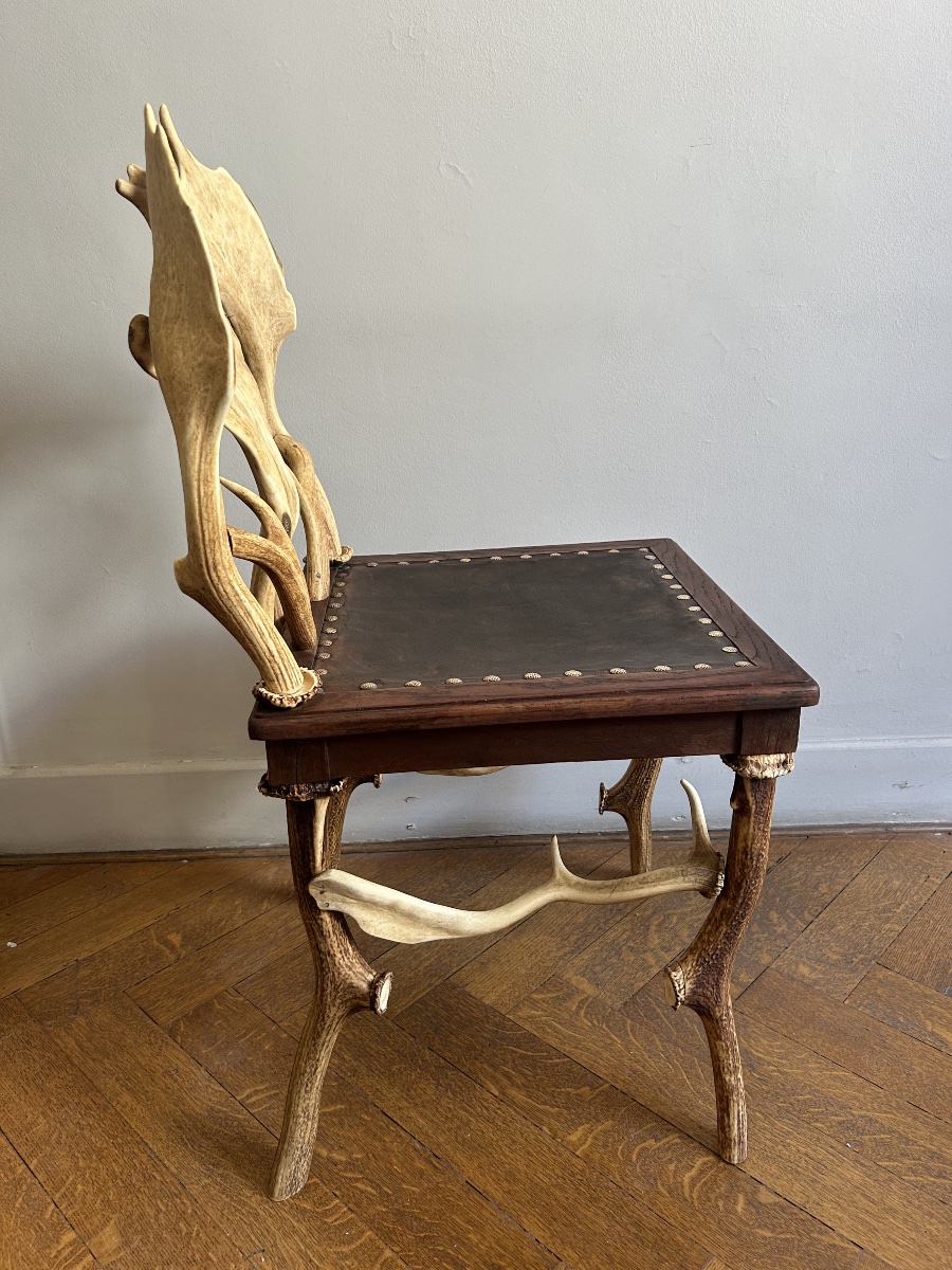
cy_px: 635
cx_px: 476
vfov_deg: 67.3
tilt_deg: -20.8
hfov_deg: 53.1
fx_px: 953
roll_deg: +1.3
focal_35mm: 26
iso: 100
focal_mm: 5.7
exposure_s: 1/100
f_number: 1.5
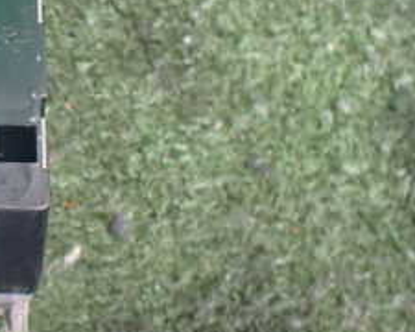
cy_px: 81
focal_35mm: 78
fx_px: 958
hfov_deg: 22.0
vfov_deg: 19.5
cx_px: -120
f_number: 2.3
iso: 800
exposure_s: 1/50
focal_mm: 5.4
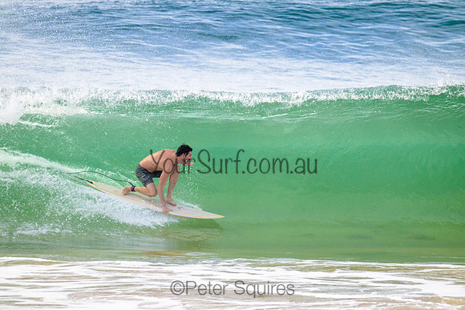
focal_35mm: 600
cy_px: 155
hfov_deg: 3.4
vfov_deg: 2.3
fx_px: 7751
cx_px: 232
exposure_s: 1/2000
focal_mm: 600
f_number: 11
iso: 1400
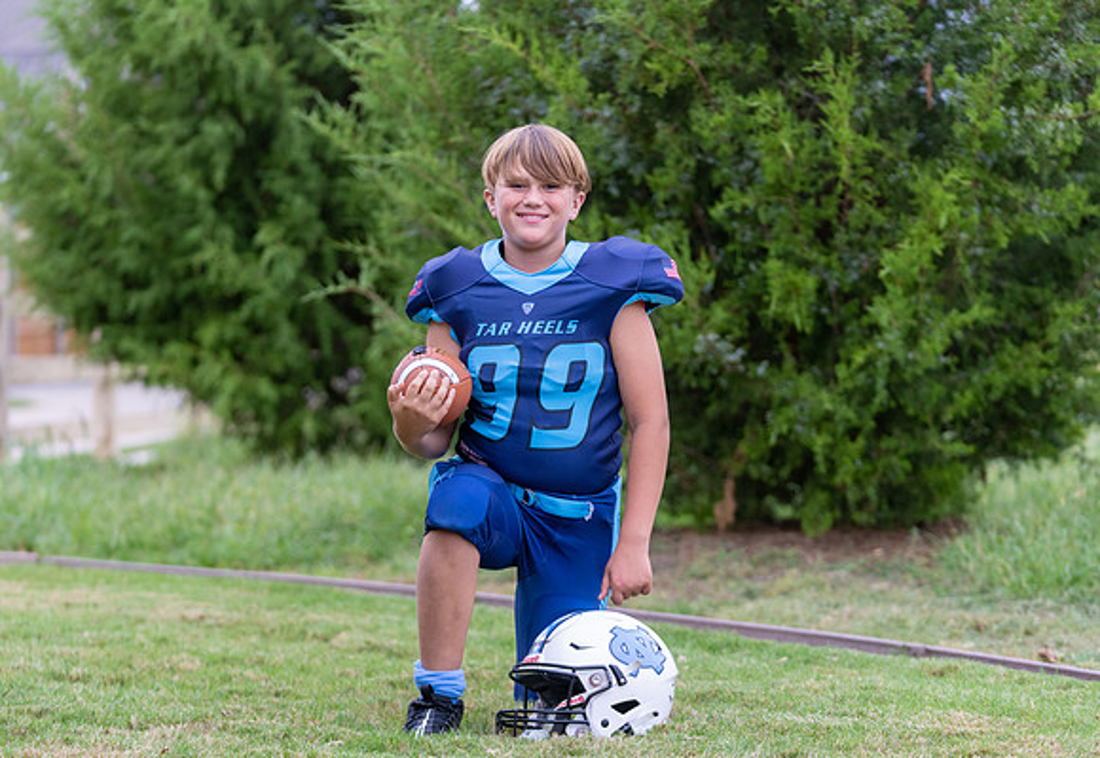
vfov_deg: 13.5
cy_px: 408
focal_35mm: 104
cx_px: 555
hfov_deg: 19.5
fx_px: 3199
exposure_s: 1/320
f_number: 2.8
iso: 500
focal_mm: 94
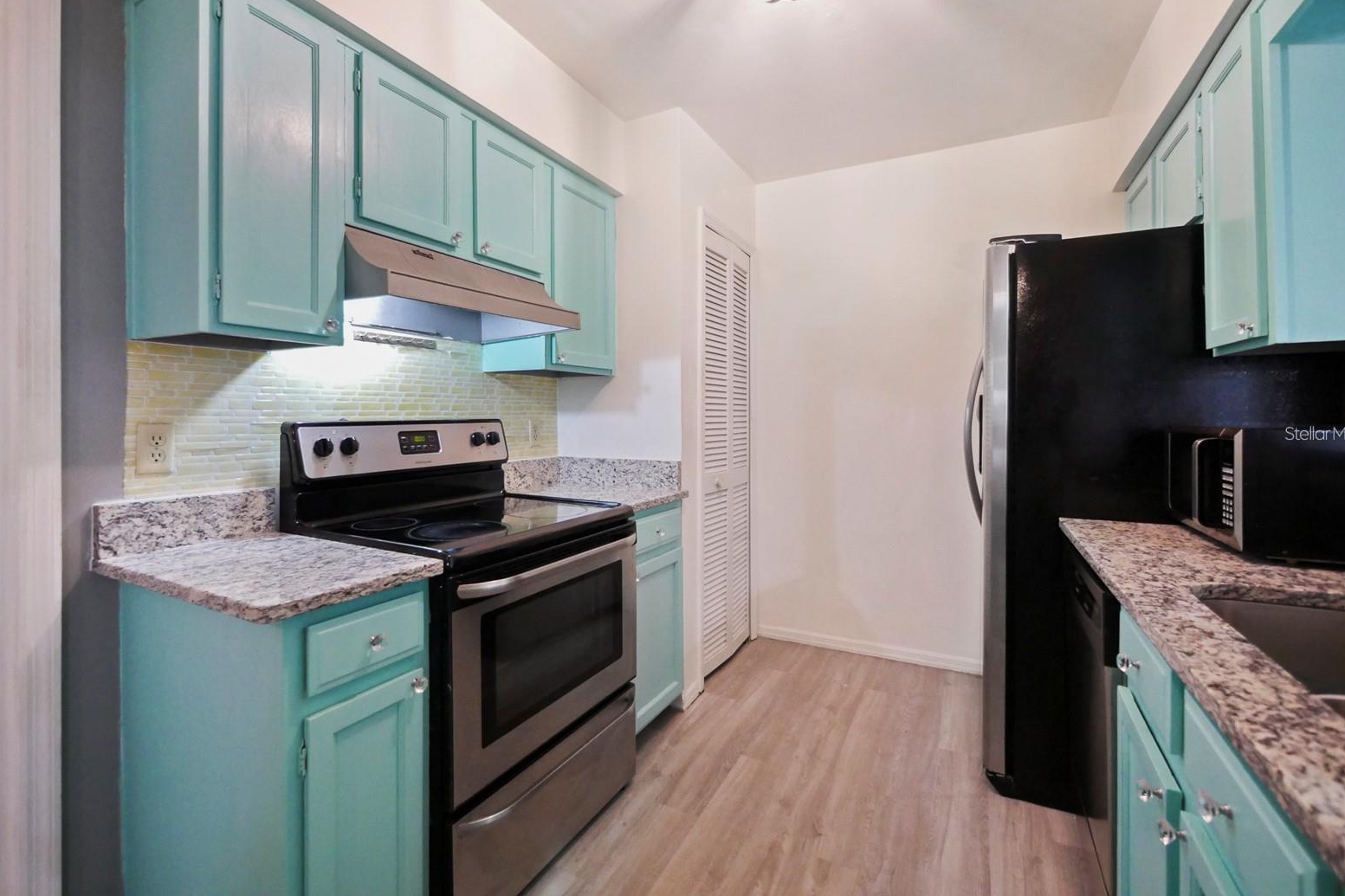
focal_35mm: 15
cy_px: 433
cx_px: 674
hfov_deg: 100.4
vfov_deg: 77.3
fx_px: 560
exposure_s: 1/60
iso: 1600
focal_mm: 7
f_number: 4
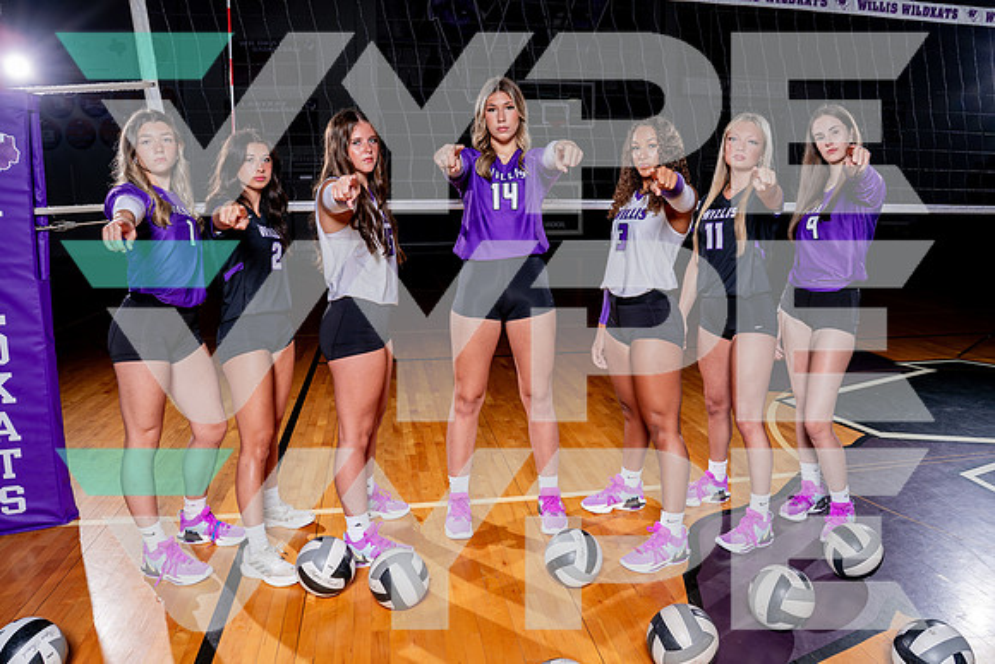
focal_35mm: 25
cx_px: 498
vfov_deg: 50.5
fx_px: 704
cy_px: 332
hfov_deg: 70.5
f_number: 8
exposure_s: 1/250
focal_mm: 24
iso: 100
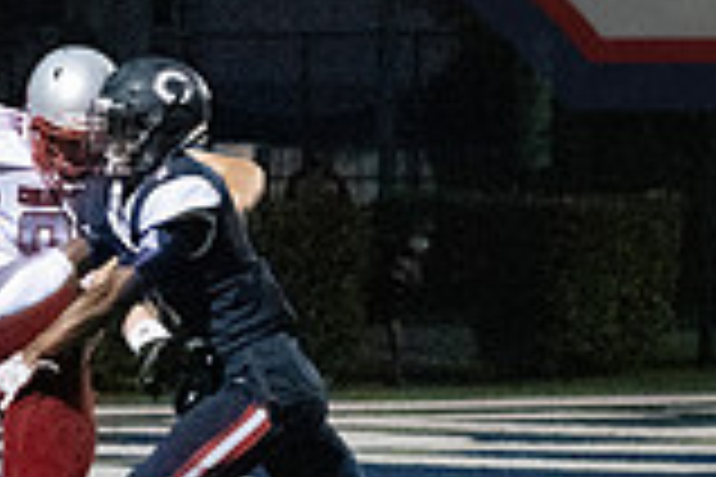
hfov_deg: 5.4
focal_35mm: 383
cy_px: 290
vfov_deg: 3.6
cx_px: 77
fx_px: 7617
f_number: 2.8
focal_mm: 70
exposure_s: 1/3200
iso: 32000
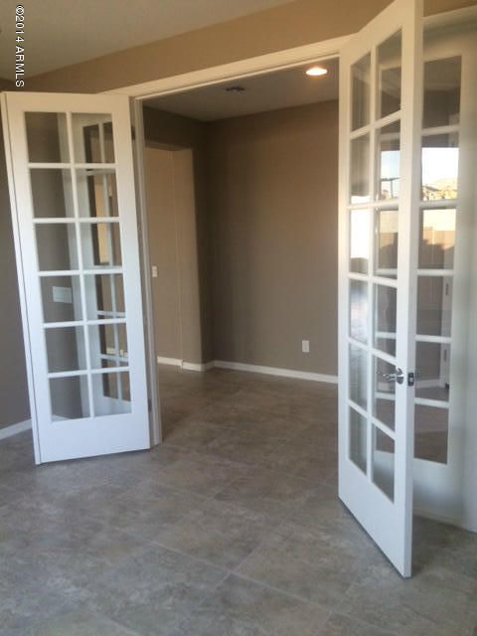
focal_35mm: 29
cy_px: 318
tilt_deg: -8.7
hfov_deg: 48.2
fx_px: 533
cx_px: 238
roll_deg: +2.8
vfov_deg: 61.7
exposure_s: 1/30
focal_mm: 4.15
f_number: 2.2
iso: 80
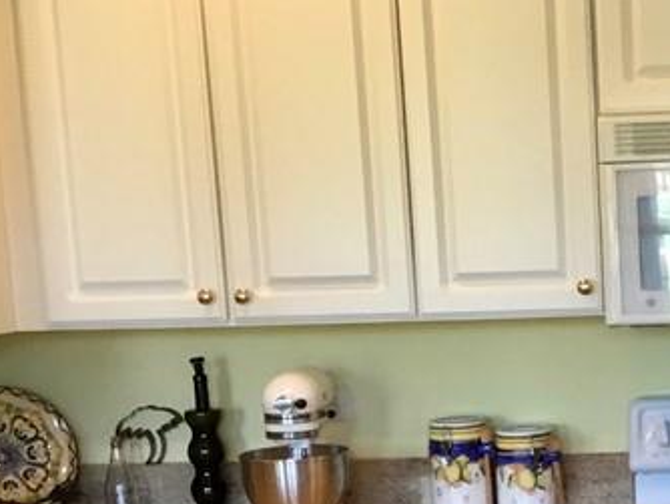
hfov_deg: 19.9
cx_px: 694
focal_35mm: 95
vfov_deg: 15.3
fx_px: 1840
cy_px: 496
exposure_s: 1/30
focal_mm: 3.3
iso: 100
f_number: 2.4
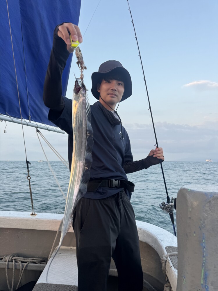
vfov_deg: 71.6
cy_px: 146
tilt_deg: +6.6
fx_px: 202
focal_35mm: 24
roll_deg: +1.9
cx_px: 109
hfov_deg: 56.8
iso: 80
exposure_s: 1/289
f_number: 1.78
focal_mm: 6.76
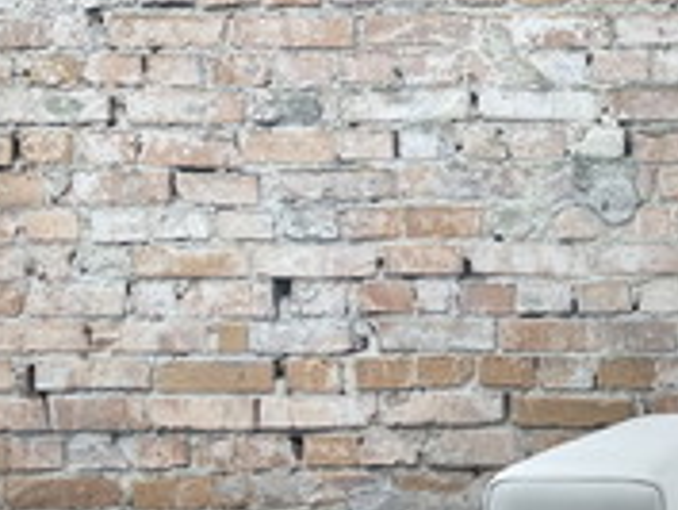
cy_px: 429
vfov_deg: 19.4
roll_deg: +0.3
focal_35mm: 75
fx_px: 1470
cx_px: 931
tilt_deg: -5.3
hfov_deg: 22.6
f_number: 1.6
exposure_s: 1/100
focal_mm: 5.1
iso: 80
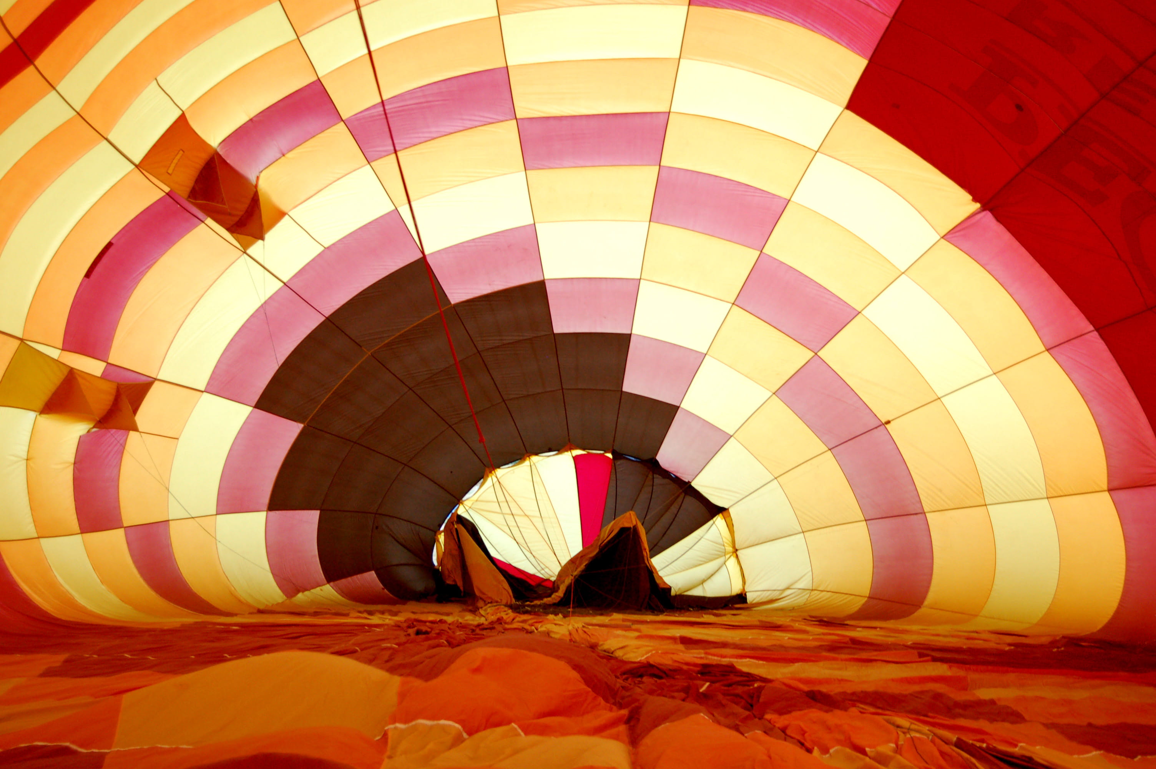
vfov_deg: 34.1
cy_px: 384
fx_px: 1251
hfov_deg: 49.6
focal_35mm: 39
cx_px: 578
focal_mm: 26
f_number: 4.2
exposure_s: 1/60
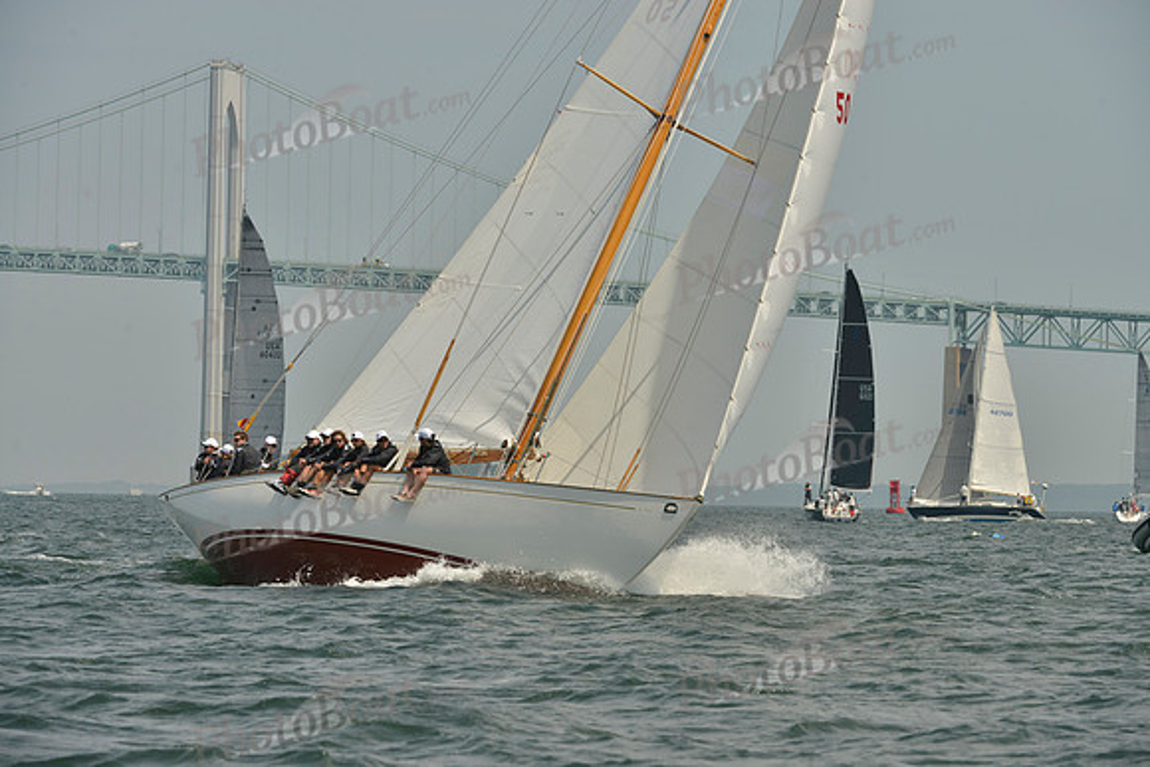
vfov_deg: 6.2
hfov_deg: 9.4
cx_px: 575
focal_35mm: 220
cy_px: 384
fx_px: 7029
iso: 280
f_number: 10
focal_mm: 220
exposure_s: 1/1000
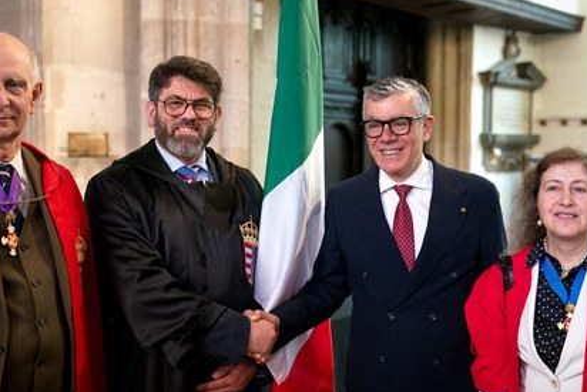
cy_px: 204
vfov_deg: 26.5
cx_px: 279
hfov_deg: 38.9
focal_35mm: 51
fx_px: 832
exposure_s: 1/320
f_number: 2
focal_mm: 35
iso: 4000
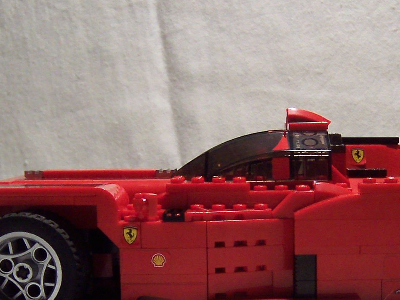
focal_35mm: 76
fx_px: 878
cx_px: 270
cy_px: 229
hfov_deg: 25.5
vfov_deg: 19.2
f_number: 2.8
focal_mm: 5.6
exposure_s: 1/30
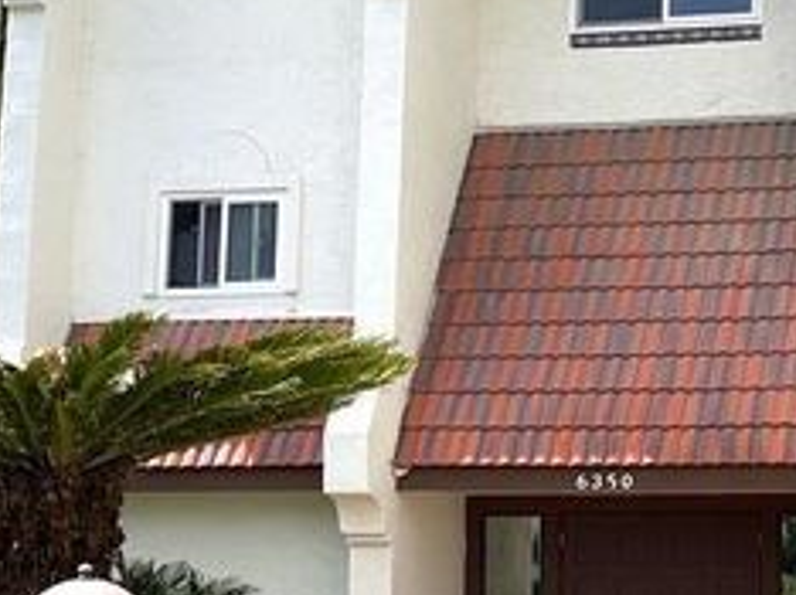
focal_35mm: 66
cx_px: 725
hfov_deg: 28.2
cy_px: 230
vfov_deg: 22.2
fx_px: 1516
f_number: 1.5
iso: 50
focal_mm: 5.7
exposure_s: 1/5076
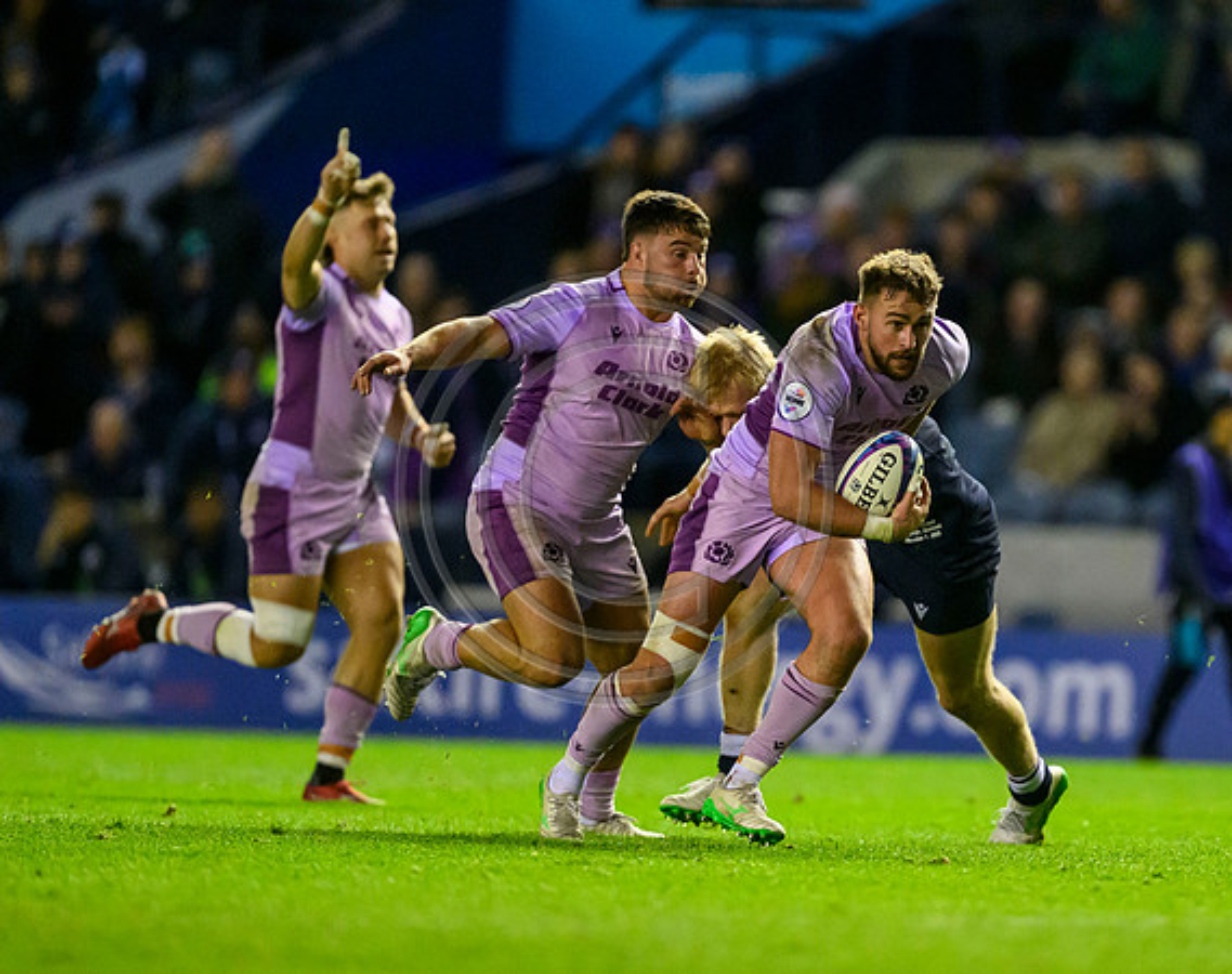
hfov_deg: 3.1
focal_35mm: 623
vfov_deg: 2.5
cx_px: 853
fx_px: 22598
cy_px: 580
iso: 10000
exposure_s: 1/2000
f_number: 2.8
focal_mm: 400
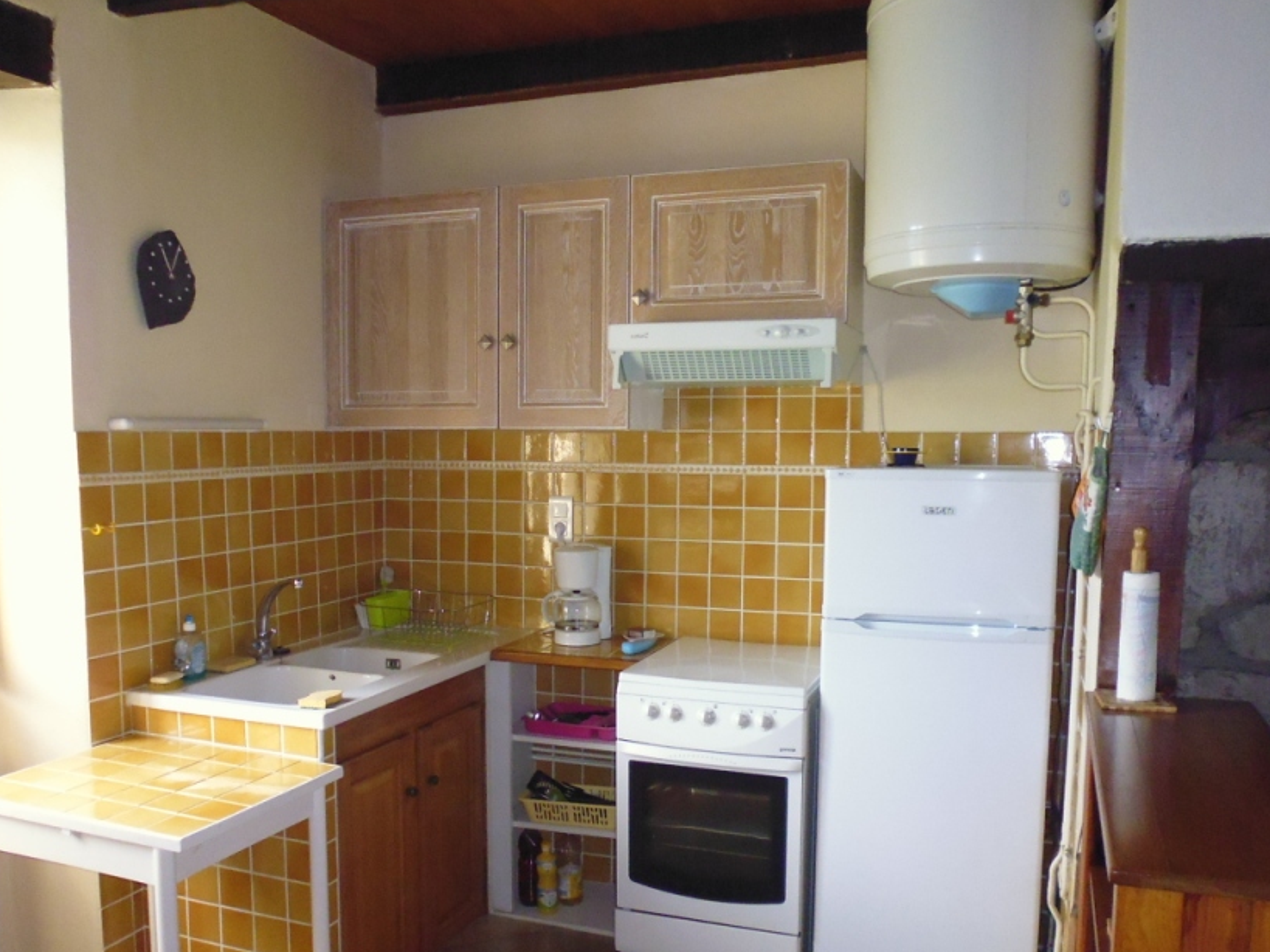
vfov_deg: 46.6
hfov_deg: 60.0
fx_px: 1100
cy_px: 566
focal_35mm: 30
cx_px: 611
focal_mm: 4.3
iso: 400
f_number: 2.8
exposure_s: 1/60
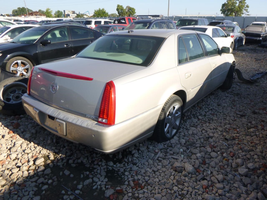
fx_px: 193
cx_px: 134
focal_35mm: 25
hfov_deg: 69.4
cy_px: 100
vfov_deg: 54.9
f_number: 3.9
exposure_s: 1/320
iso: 100
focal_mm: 4.5
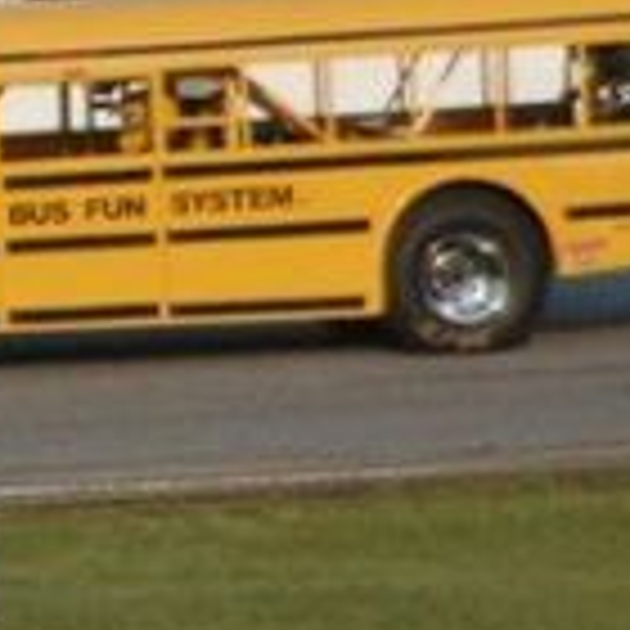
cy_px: -43
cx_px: -572
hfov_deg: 1.0
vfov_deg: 1.0
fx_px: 34860
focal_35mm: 1693
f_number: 7.1
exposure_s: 1/3200
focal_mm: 290
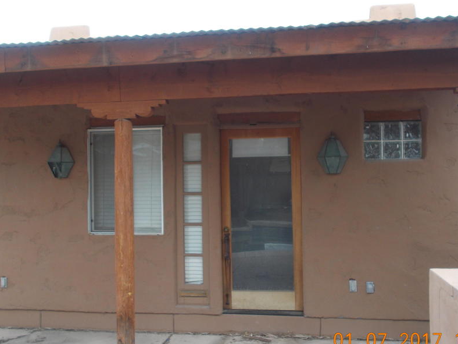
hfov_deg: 47.8
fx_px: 516
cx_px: 241
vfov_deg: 36.8
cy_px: 169
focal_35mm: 39
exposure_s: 1/125
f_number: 3.4
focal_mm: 5.3
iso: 80
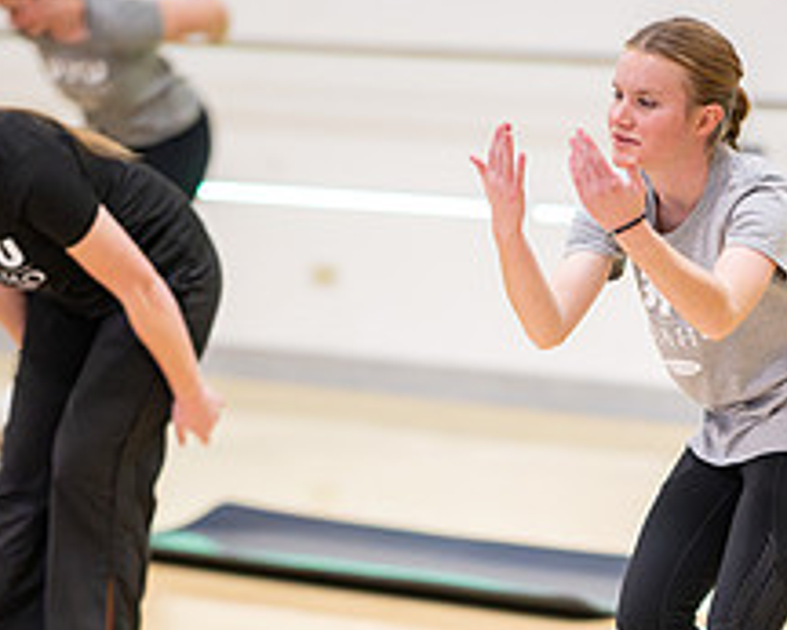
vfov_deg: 7.5
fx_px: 4777
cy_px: 732
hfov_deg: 9.4
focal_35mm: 205
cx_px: 463
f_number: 1.4
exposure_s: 1/500
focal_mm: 105
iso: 5000
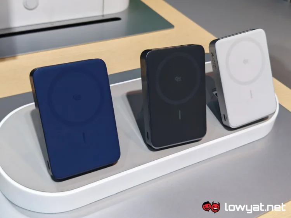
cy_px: 109
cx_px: 146
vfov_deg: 31.5
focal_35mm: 46
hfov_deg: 41.2
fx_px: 387
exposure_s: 1/120
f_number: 1.6
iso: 50
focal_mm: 5.4
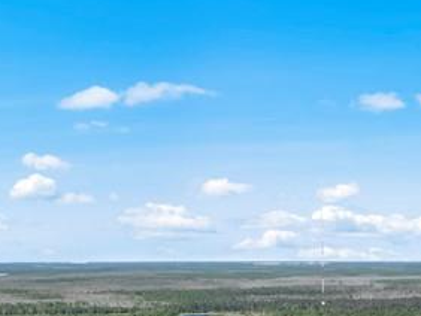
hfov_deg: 21.9
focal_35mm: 87
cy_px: 540
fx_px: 1059
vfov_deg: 15.1
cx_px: 396
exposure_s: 1/1250
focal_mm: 12.29
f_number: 2.8
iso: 100
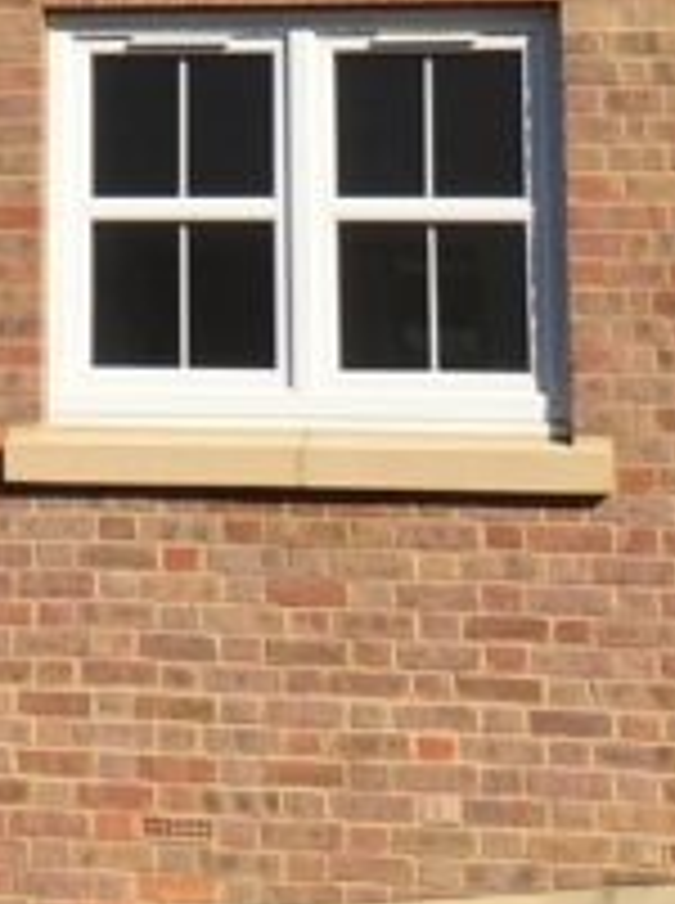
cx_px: -45
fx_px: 3860
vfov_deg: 12.5
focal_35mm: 148
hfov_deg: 9.9
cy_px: -549
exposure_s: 1/2137
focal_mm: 4.15
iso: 25
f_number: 2.2
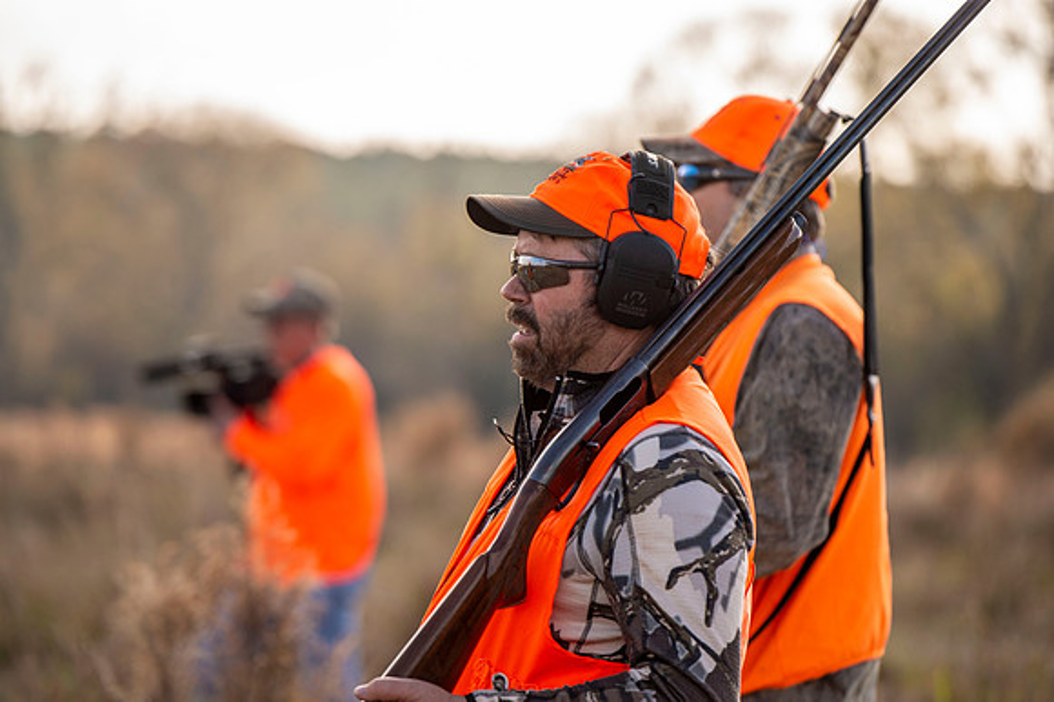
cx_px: 527
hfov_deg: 11.4
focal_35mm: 180
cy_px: 351
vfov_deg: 7.6
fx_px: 5267
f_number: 4
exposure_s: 1/1000
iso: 200
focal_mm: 180
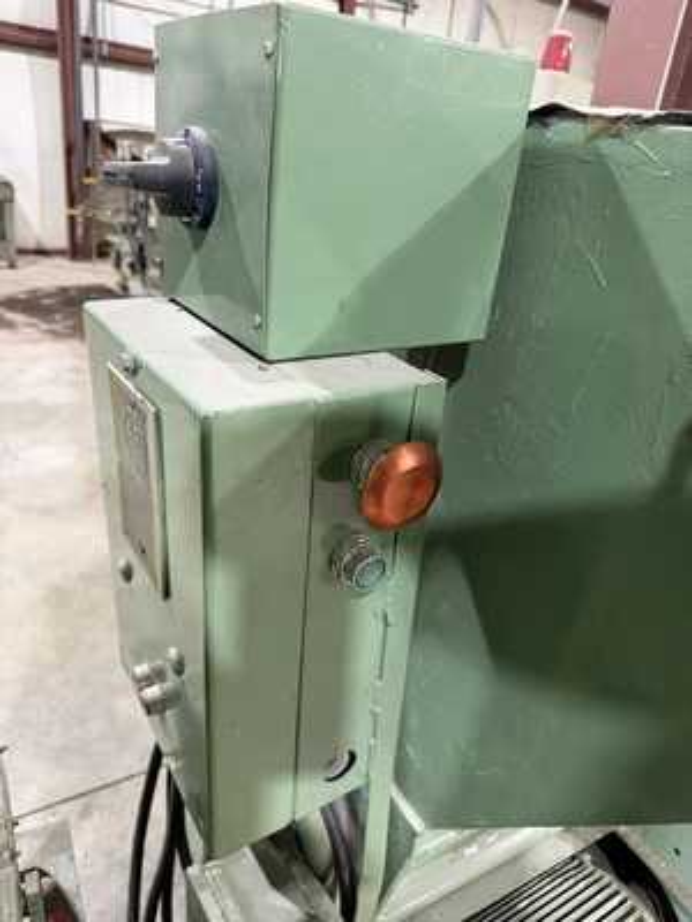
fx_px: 640
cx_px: 346
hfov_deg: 56.8
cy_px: 461
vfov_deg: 71.6
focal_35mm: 24
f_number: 1.78
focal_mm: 6.76
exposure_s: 1/60
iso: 320
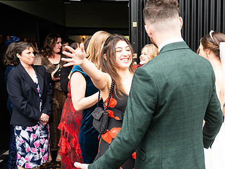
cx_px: 184
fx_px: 370
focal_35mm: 57
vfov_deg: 25.6
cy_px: 90
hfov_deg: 32.7
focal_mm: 35
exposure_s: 1/200
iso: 160
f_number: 3.5
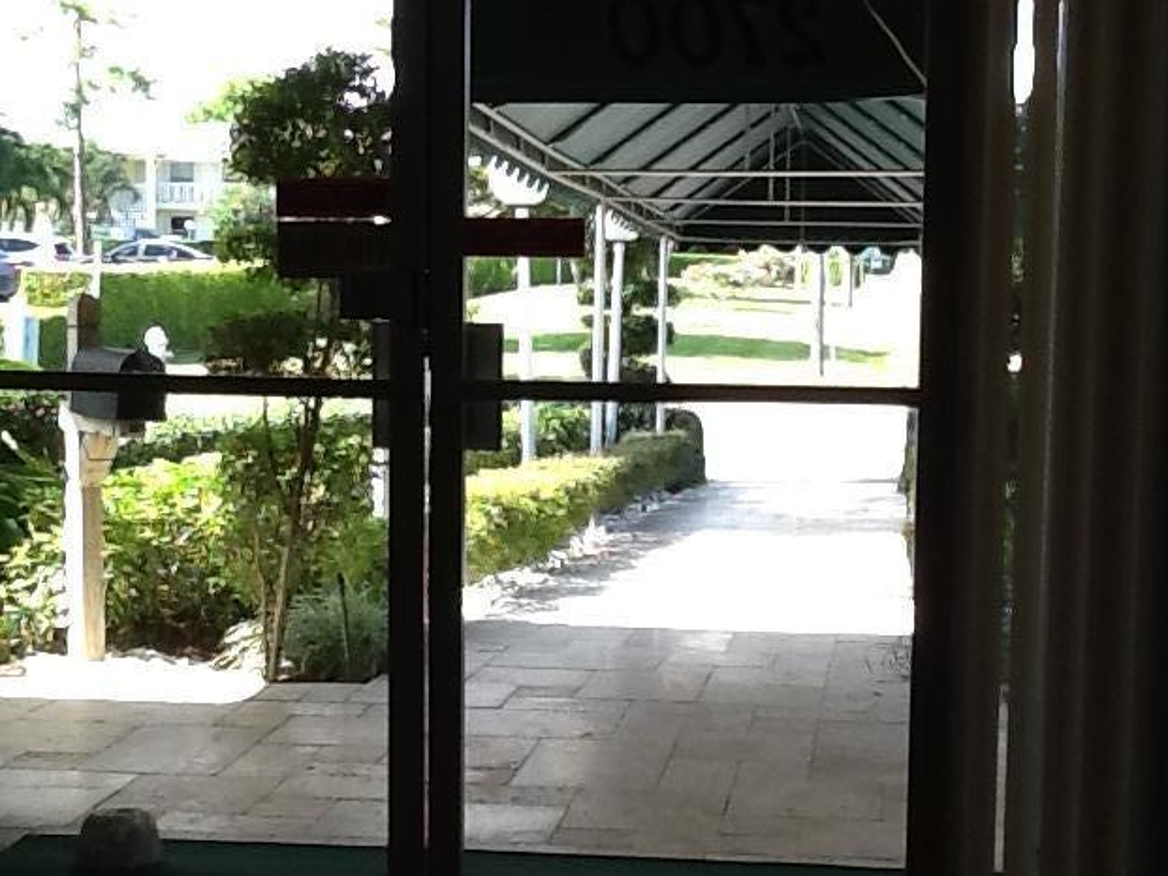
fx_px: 2295
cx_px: 630
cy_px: 462
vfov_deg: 21.6
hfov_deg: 28.5
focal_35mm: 68
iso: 40
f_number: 2.4
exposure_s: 1/172
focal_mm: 2.03
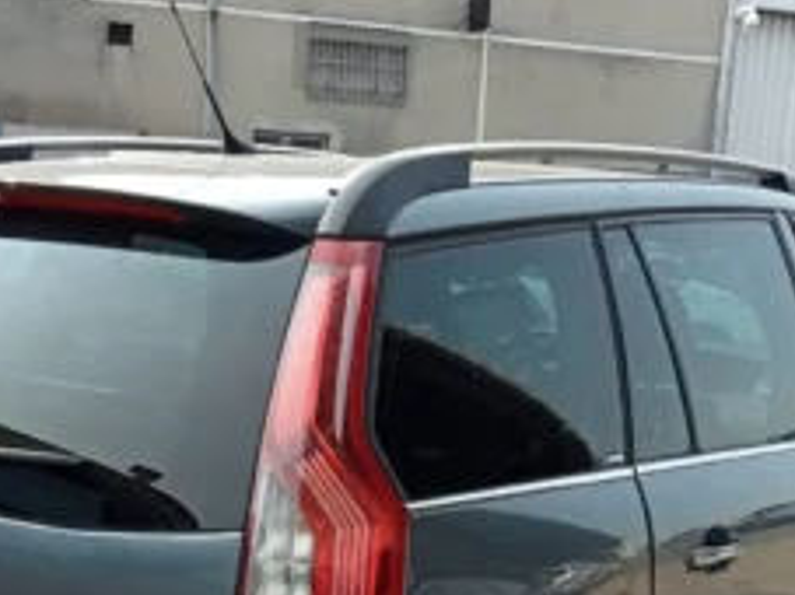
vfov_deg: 19.4
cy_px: 560
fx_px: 1699
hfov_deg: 26.3
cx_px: 333
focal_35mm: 74
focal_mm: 3.46
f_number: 2.2
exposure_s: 1/410
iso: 100
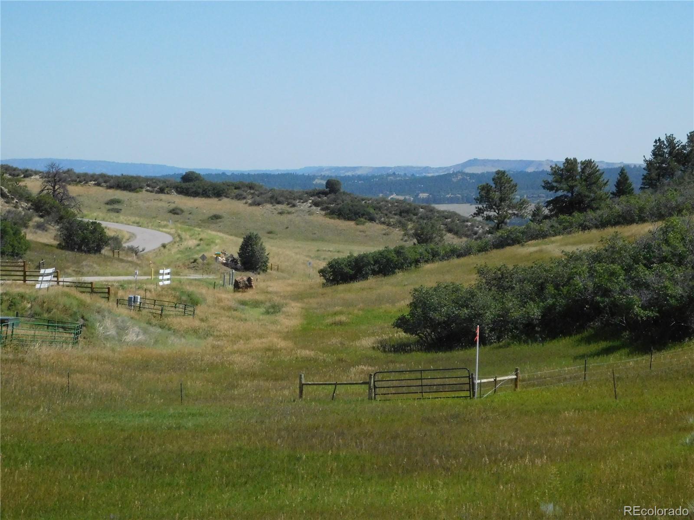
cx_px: 347
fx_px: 1985
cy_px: 260
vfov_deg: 14.9
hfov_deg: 19.8
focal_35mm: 99
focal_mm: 17.6
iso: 800
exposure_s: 1/1500
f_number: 9.2
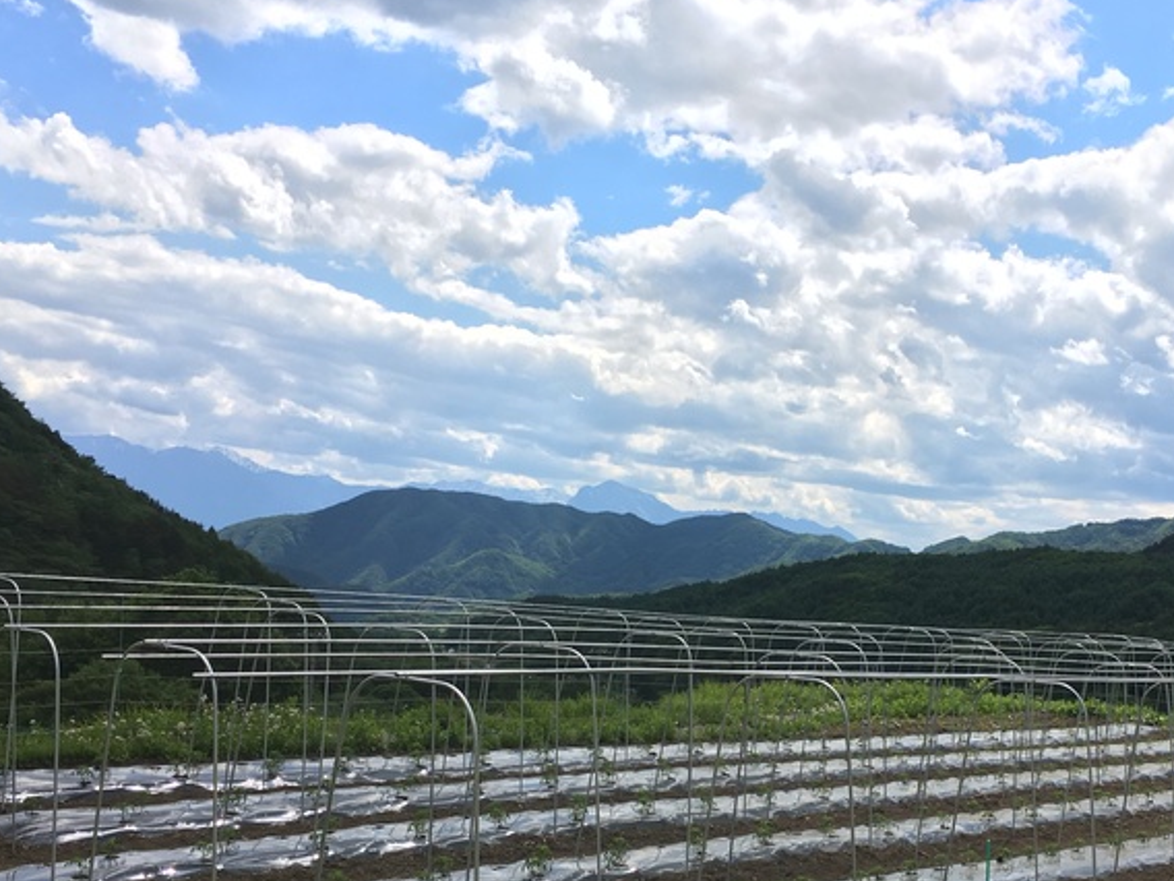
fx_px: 1662
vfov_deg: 29.5
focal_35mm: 49
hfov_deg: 38.5
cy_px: 581
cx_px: 771
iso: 25
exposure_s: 1/1374
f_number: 2.2
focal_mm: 4.15
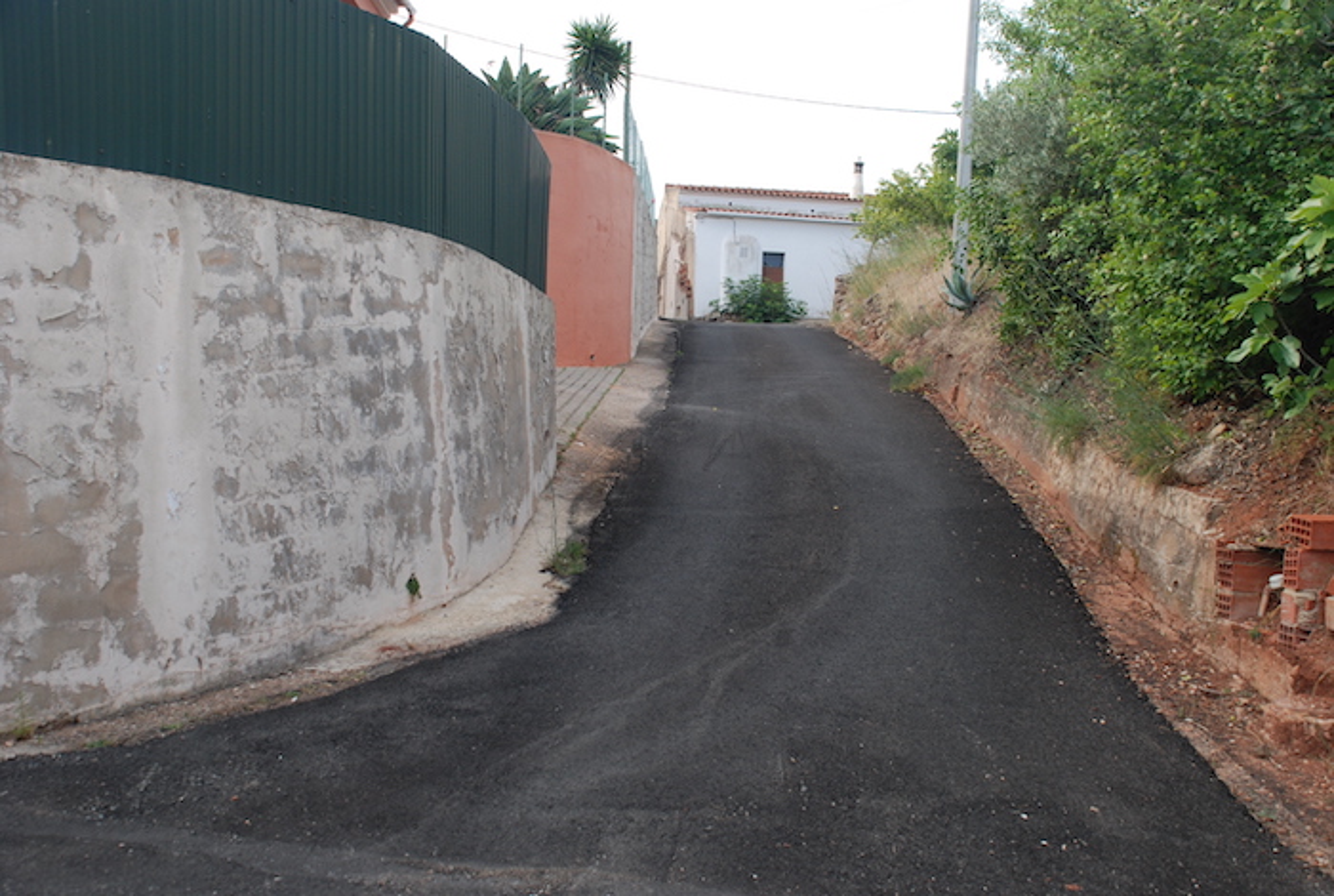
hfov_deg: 42.2
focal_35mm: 46
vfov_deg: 29.1
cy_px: 448
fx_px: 1727
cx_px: 667
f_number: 6.3
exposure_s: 1/160
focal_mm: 31
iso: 250
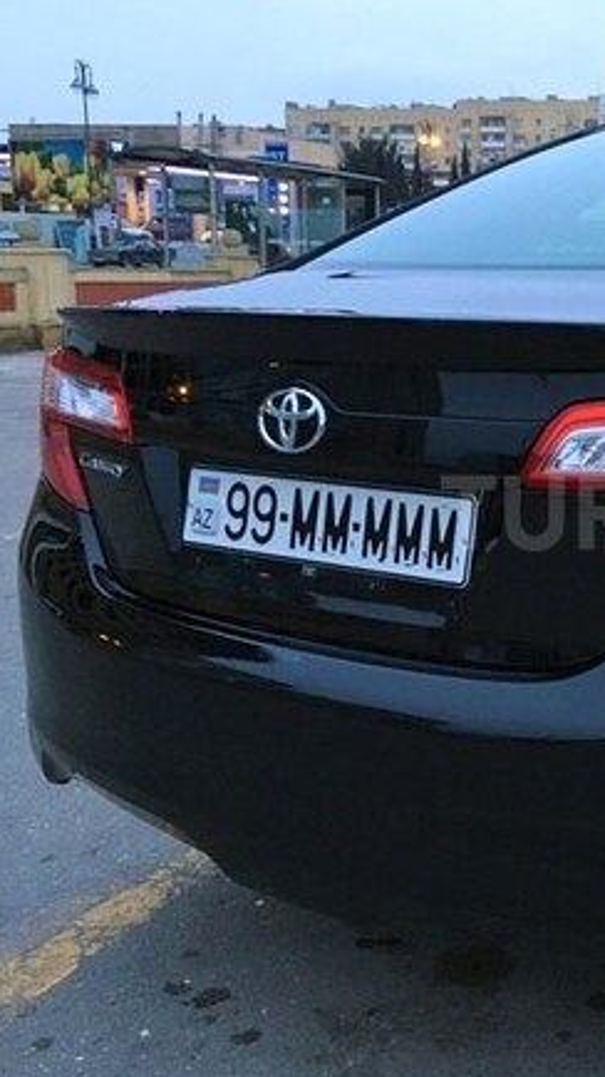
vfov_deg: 42.9
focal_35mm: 48
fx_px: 1369
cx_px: 694
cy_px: 512
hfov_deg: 23.2
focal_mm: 4.15
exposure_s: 1/33
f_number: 2.2
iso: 160
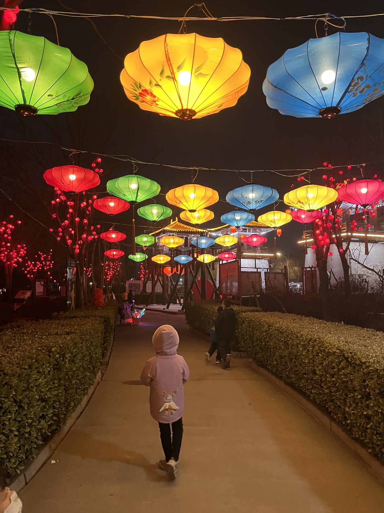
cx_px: 192
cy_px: 256
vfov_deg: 67.3
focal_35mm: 26
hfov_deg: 53.1
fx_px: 385
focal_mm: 5.1
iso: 400
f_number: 1.6
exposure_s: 1/33
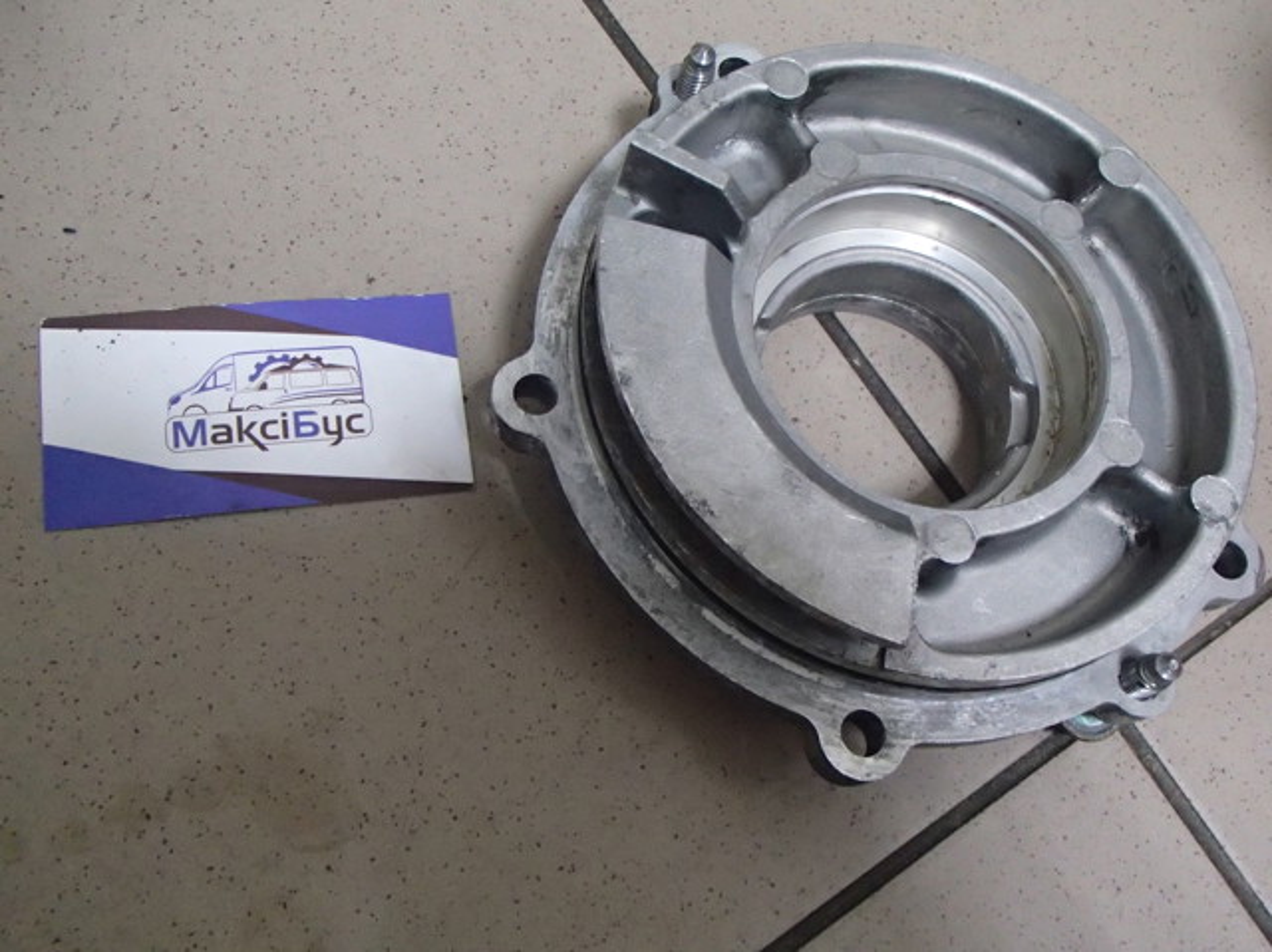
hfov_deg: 50.2
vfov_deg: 38.6
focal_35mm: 37
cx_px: 636
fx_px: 1359
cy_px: 476
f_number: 4.7
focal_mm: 6.64
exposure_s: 1/25
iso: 1600
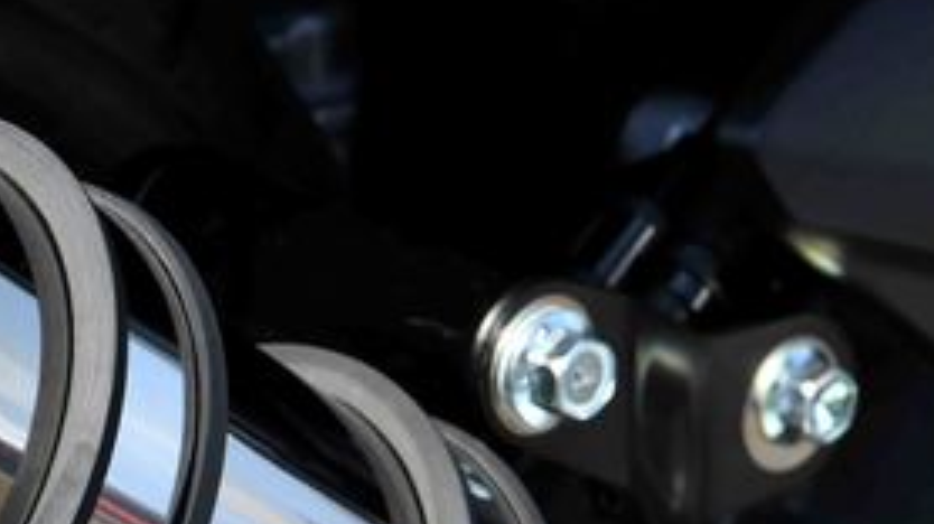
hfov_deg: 10.1
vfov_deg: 5.7
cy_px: 442
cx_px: -40
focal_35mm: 211
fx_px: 5223
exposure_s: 1/400
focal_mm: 70
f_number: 13
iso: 400
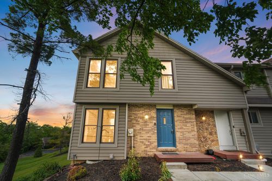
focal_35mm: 16
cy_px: 90
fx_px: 121
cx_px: 136
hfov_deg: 96.8
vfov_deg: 73.7
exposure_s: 1/50
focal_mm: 16
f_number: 5.6
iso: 100
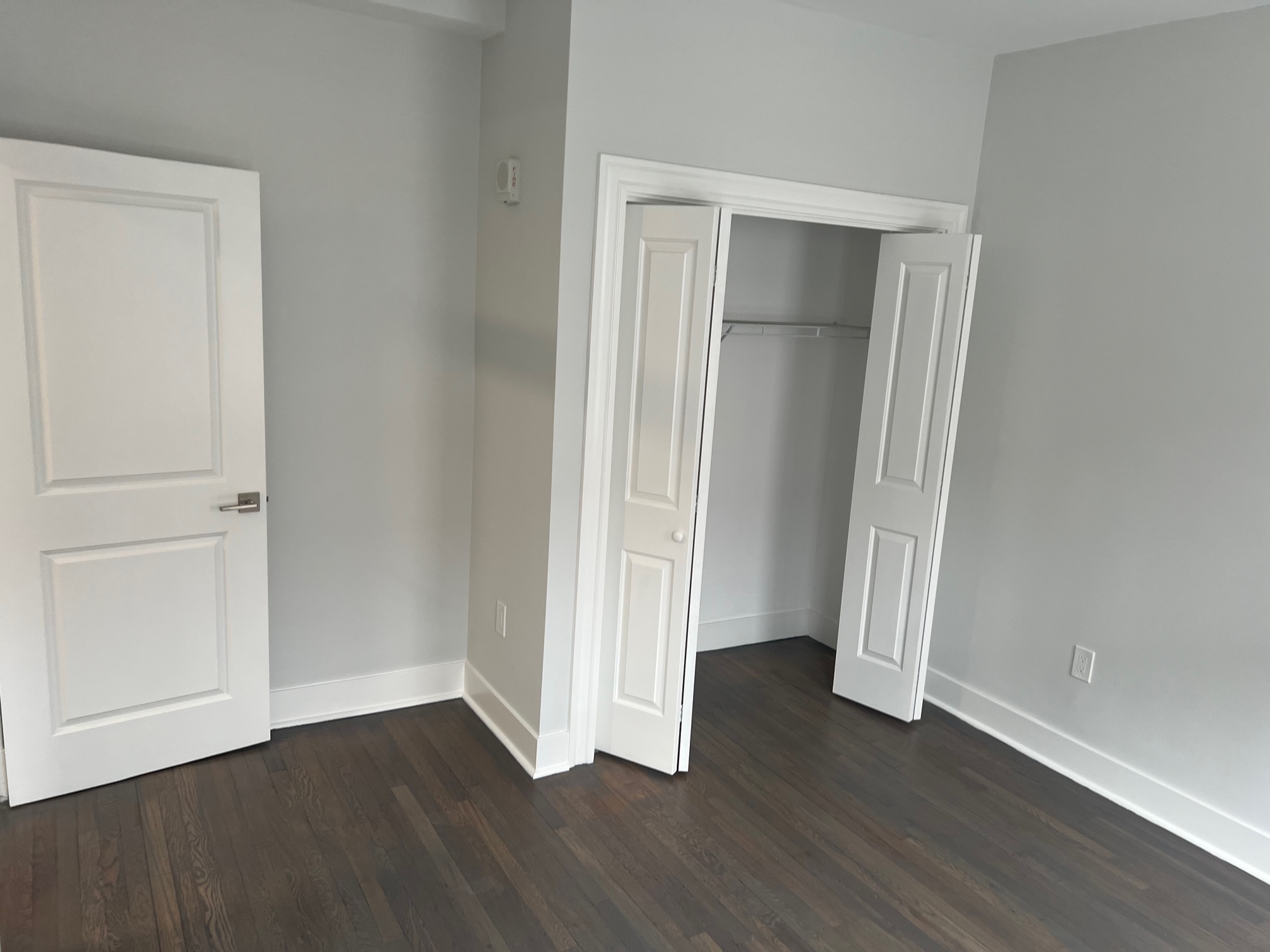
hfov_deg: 67.3
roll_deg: -2.5
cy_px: 476
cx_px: 635
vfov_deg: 53.1
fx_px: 954
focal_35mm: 26
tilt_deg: -12.0
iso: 64
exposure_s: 1/60
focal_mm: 5.7
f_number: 1.5
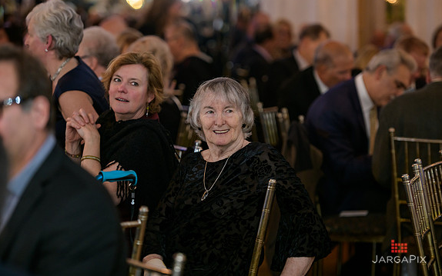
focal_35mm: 139
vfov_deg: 9.4
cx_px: 223
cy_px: 131
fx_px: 1675
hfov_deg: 15.0
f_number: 3.2
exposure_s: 1/125
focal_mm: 135
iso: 400
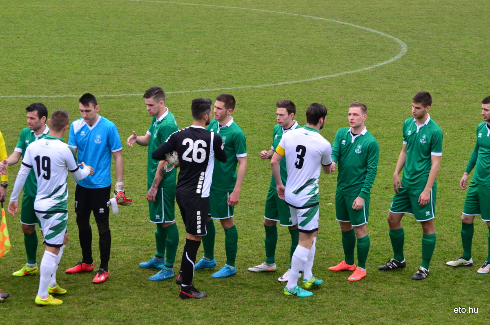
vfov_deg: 11.4
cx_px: 245
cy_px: 162
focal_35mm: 120
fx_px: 1630
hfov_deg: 17.1
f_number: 6.3
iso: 800
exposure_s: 1/640
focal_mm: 80
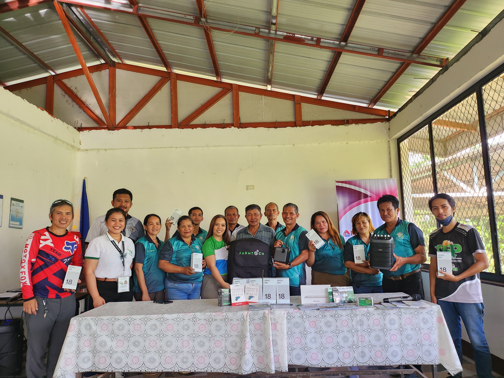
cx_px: 252
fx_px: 349
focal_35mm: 24
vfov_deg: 56.8
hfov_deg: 71.6
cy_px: 189
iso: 250
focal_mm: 5
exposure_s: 1/120
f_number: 1.8
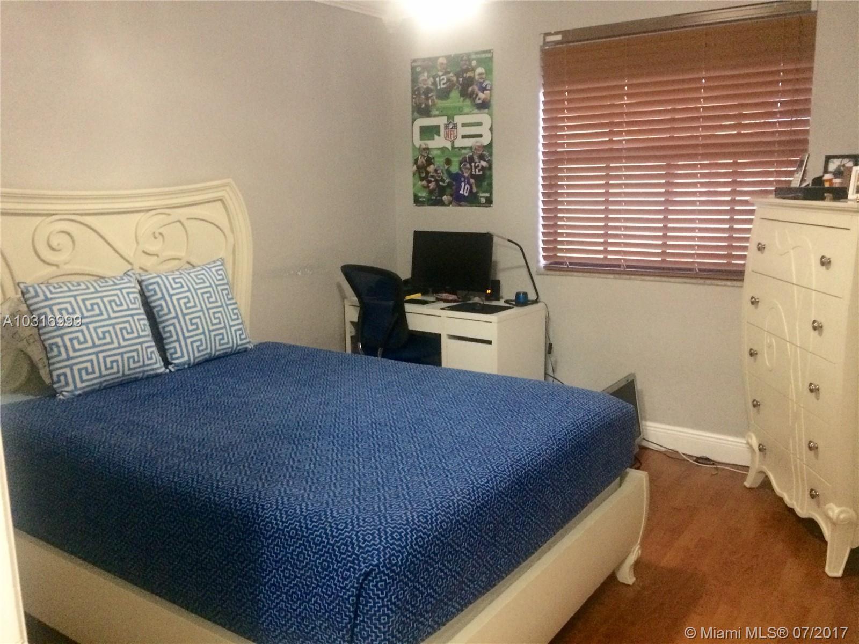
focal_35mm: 29
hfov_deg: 61.7
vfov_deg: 48.2
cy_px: 322
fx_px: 720
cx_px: 430
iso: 400
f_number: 2.2
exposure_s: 1/15
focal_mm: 4.15
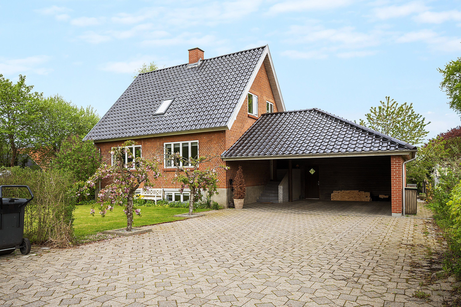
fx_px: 301
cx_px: 230
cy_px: 154
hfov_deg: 74.9
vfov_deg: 54.1
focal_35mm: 24
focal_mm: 23.5
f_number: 8
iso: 200
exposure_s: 1/320
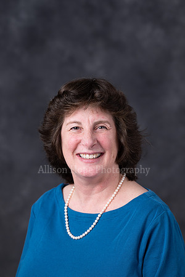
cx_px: 92
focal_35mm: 160
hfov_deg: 8.6
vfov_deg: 12.8
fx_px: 1233
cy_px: 138
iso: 200
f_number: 6.3
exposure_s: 1/160
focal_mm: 160
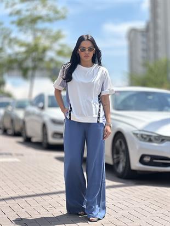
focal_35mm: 77
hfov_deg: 19.1
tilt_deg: +4.2
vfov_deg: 25.3
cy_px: 113
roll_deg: -0.3
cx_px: 85
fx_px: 504
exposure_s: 1/645
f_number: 2.8
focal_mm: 9
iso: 32
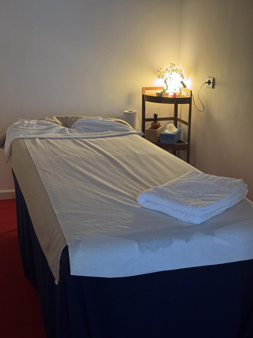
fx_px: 468
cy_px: 169
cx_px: 126
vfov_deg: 39.7
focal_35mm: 48
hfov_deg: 30.3
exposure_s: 1/40
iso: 400
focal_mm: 6.76
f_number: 1.78
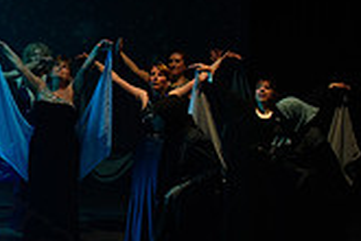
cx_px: -25
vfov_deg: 10.7
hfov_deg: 15.7
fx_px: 1273
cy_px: 25
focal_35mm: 127
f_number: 3.5
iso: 1000
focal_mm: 24
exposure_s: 1/60
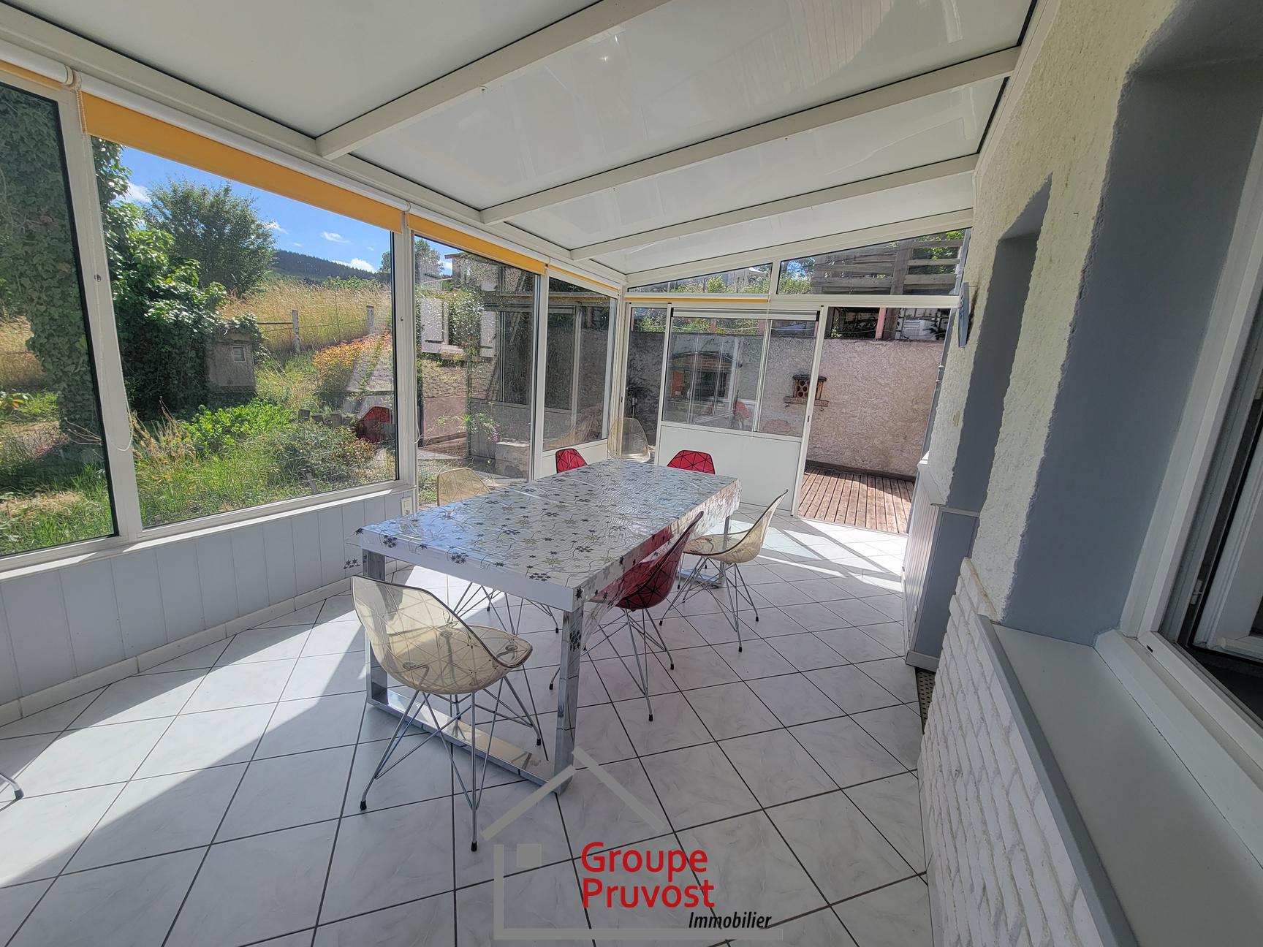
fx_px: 474
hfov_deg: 106.2
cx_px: 632
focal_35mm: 13
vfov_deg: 89.9
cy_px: 474
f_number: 2.2
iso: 50
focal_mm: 2.2
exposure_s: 1/937
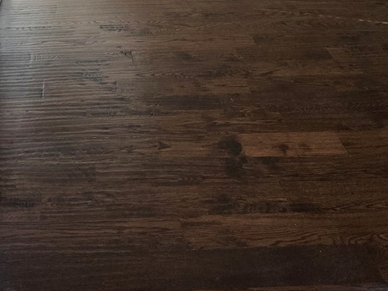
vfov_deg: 22.5
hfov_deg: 38.8
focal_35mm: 48
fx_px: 538
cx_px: 104
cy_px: -187
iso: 64
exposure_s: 1/120
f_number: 1.9
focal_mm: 2.2
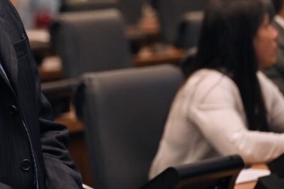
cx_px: -2
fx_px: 2123
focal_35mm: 269
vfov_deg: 5.1
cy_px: 5
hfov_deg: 7.6
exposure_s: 1/80
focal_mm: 120
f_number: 4
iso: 640
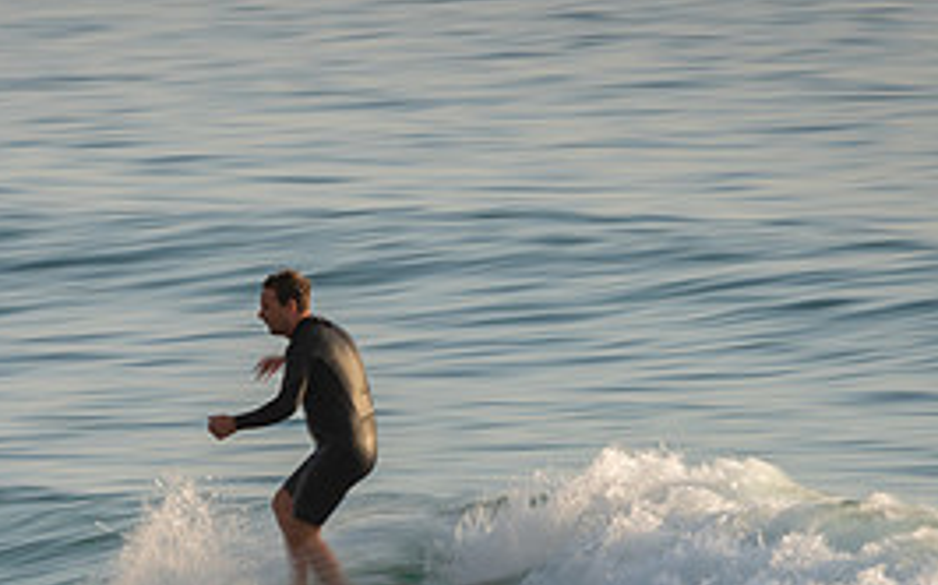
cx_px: 200
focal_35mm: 1364
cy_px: 502
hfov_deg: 1.5
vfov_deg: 1.0
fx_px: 34854
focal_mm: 500
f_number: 13
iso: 64
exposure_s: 1/25
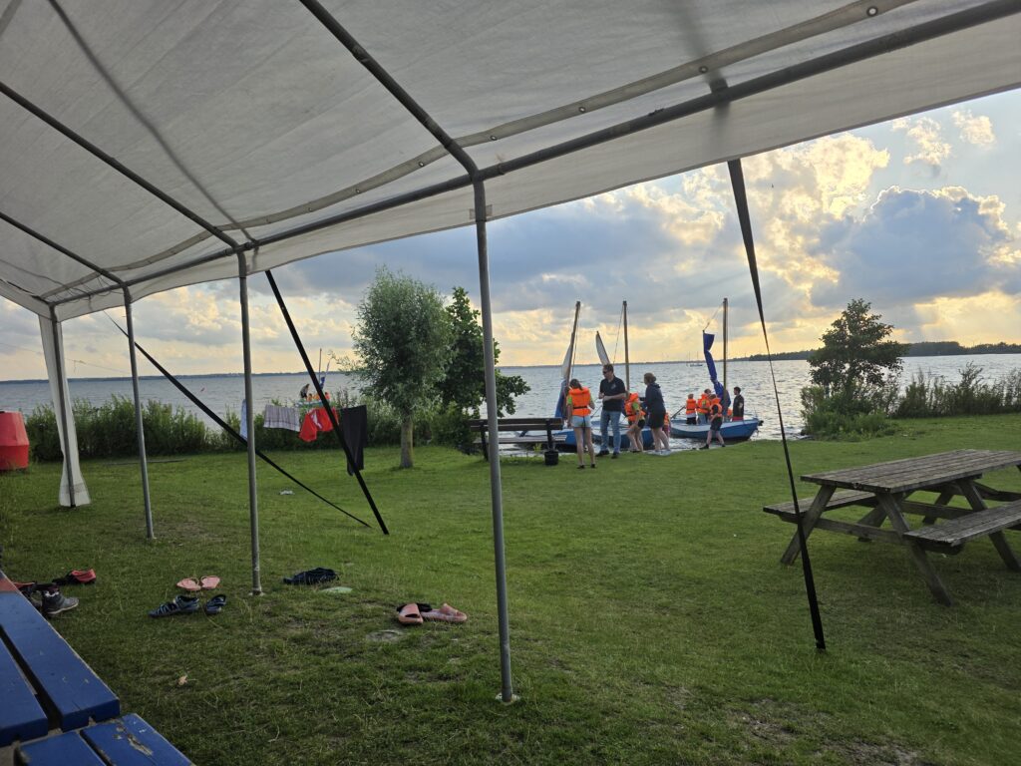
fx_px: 678
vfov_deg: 58.9
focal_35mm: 23
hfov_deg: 73.9
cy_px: 383
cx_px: 510
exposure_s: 1/4057
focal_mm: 6.3
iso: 80
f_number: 1.7
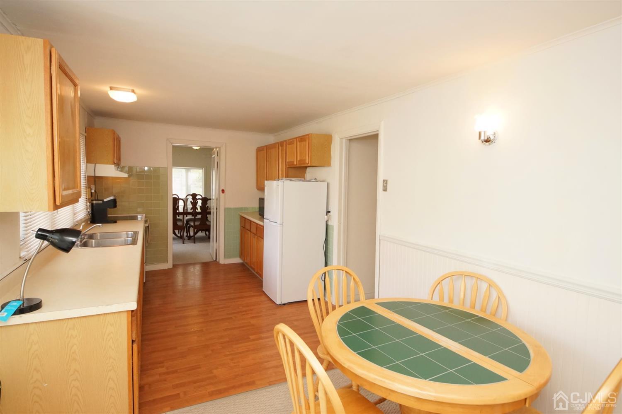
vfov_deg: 67.4
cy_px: 207
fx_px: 311
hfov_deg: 90.0
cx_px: 311
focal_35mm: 18
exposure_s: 1/100
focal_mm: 12
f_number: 6.3
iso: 800
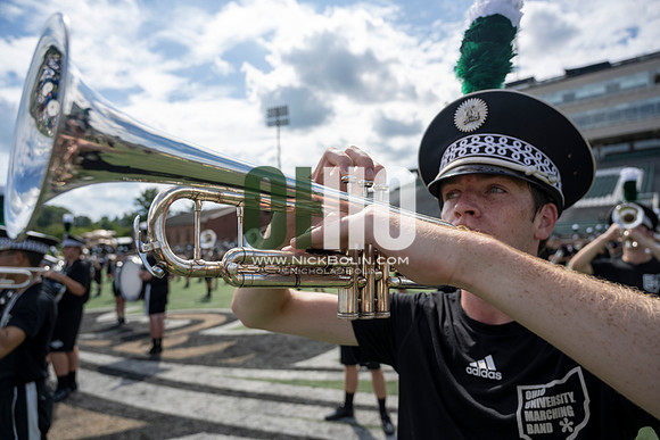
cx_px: 330
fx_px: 440
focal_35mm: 24
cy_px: 220
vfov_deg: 53.2
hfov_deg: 73.7
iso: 200
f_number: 5
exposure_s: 1/1600
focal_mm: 24
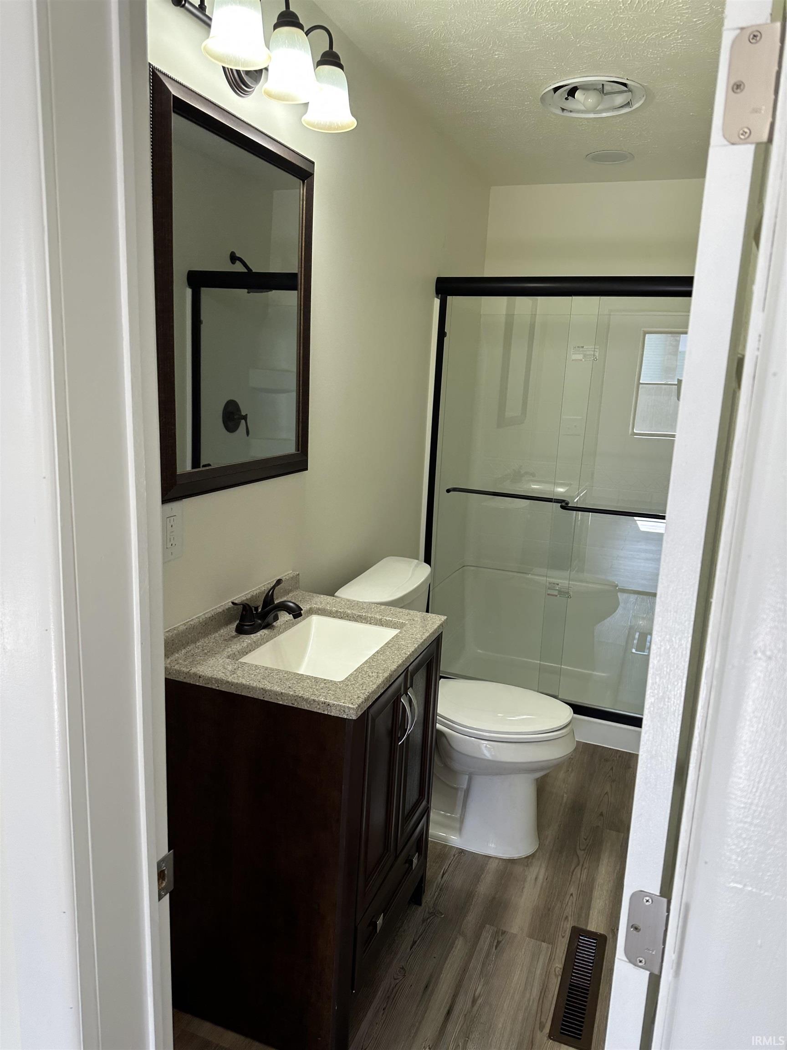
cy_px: 525
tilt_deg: -10.3
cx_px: 394
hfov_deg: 56.8
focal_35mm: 24
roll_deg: -3.7
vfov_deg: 71.6
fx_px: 728
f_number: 1.78
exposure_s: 1/120
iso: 100
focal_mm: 6.86
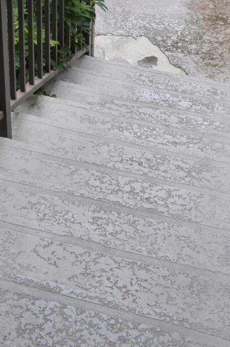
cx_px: -6
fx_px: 855
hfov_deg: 15.0
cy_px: -200
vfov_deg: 19.4
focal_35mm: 89
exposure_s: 1/160
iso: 100
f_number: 6.3
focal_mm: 18
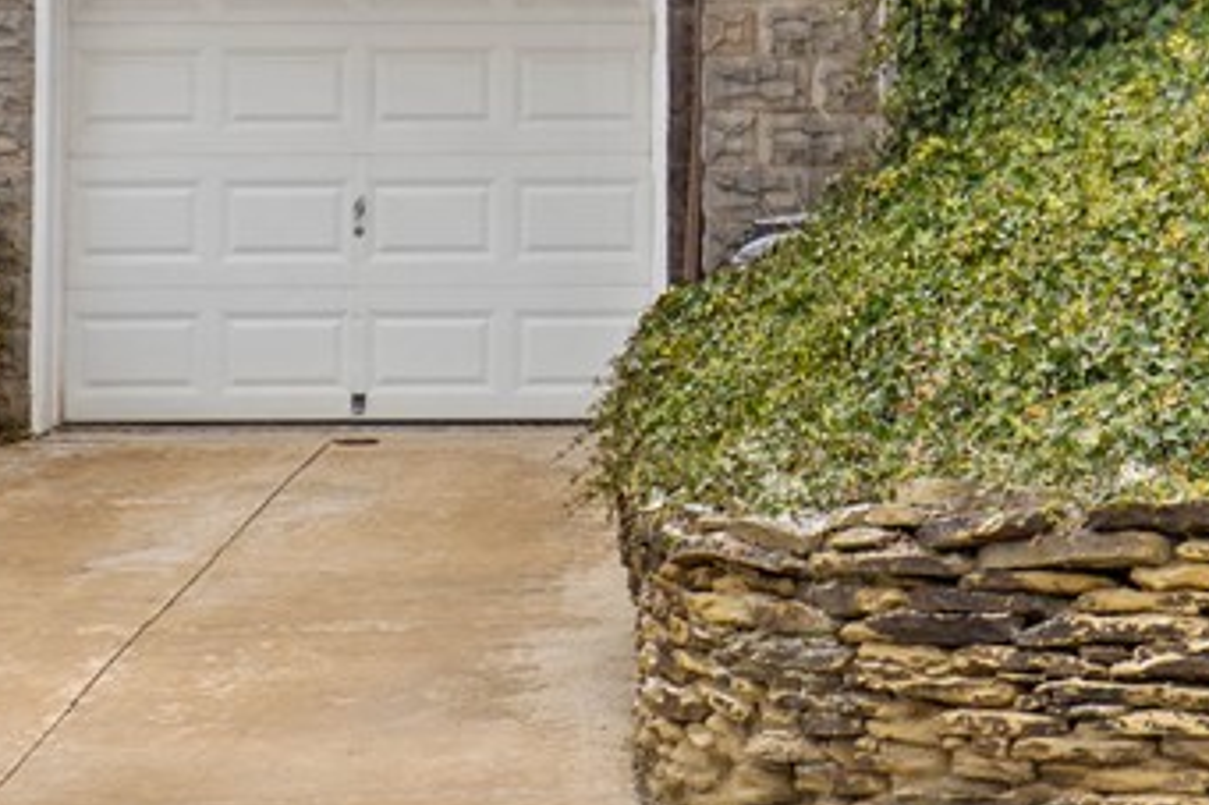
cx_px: 1025
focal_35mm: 137
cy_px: -312
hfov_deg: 14.9
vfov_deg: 9.8
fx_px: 4598
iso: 100
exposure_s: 1/100
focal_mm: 43
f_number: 5.6
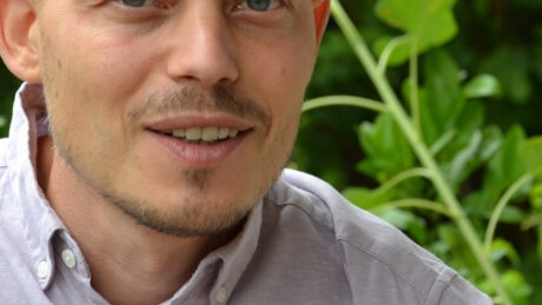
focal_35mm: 203
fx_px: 2918
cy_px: 54
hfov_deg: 10.6
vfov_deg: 6.0
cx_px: 245
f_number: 5.6
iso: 280
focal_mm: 58
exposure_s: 1/125
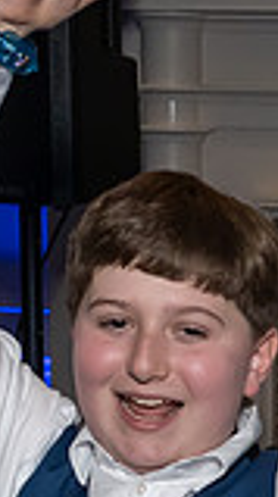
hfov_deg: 8.8
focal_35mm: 133
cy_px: 493
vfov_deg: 15.9
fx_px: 1749
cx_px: 446
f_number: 7.1
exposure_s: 1/250
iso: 1000
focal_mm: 17
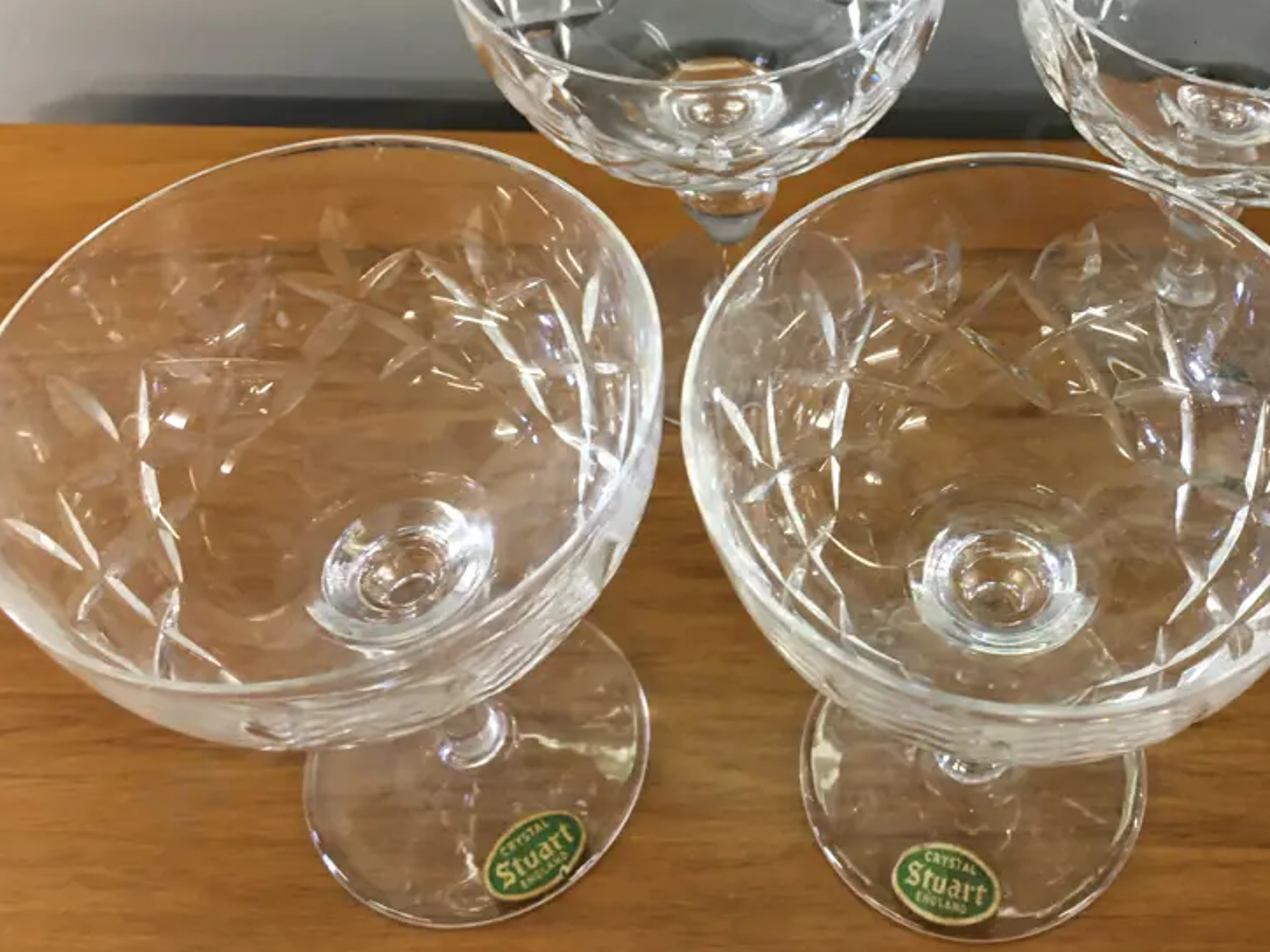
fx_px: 1504
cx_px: 868
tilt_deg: -48.0
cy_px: 282
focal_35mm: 41
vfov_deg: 34.6
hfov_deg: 44.9
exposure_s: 1/17
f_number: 2.2
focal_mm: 4.15
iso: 80
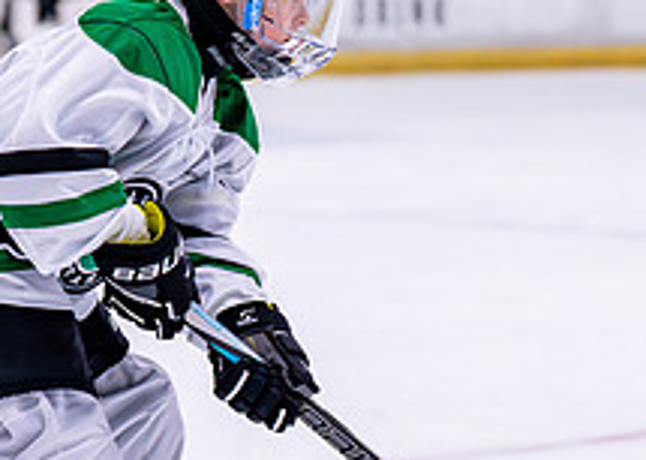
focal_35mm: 265
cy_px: 284
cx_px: 430
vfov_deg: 5.4
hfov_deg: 7.6
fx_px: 4856
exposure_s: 1/1250
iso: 2500
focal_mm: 70
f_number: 2.8
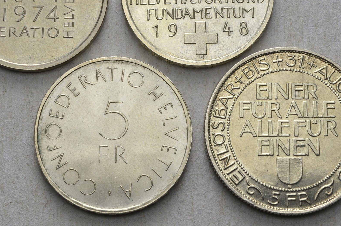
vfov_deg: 13.2
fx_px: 974
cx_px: 157
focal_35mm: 103
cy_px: 63
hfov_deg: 19.9
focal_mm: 44
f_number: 14
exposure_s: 1/250
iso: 400
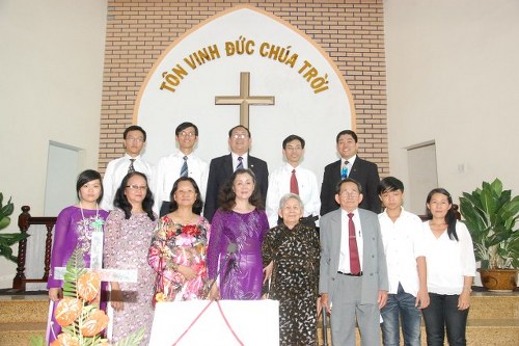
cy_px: 173
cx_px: 260
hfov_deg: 57.2
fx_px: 476
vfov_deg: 39.9
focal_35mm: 33
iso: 1400
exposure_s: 1/60
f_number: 4
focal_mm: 22
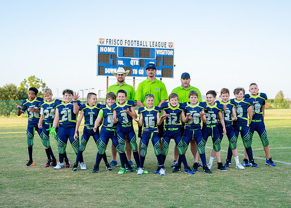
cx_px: 146
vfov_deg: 22.4
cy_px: 114
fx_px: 524
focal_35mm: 63
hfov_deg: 31.0
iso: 100
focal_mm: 50
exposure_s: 1/400
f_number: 2.5
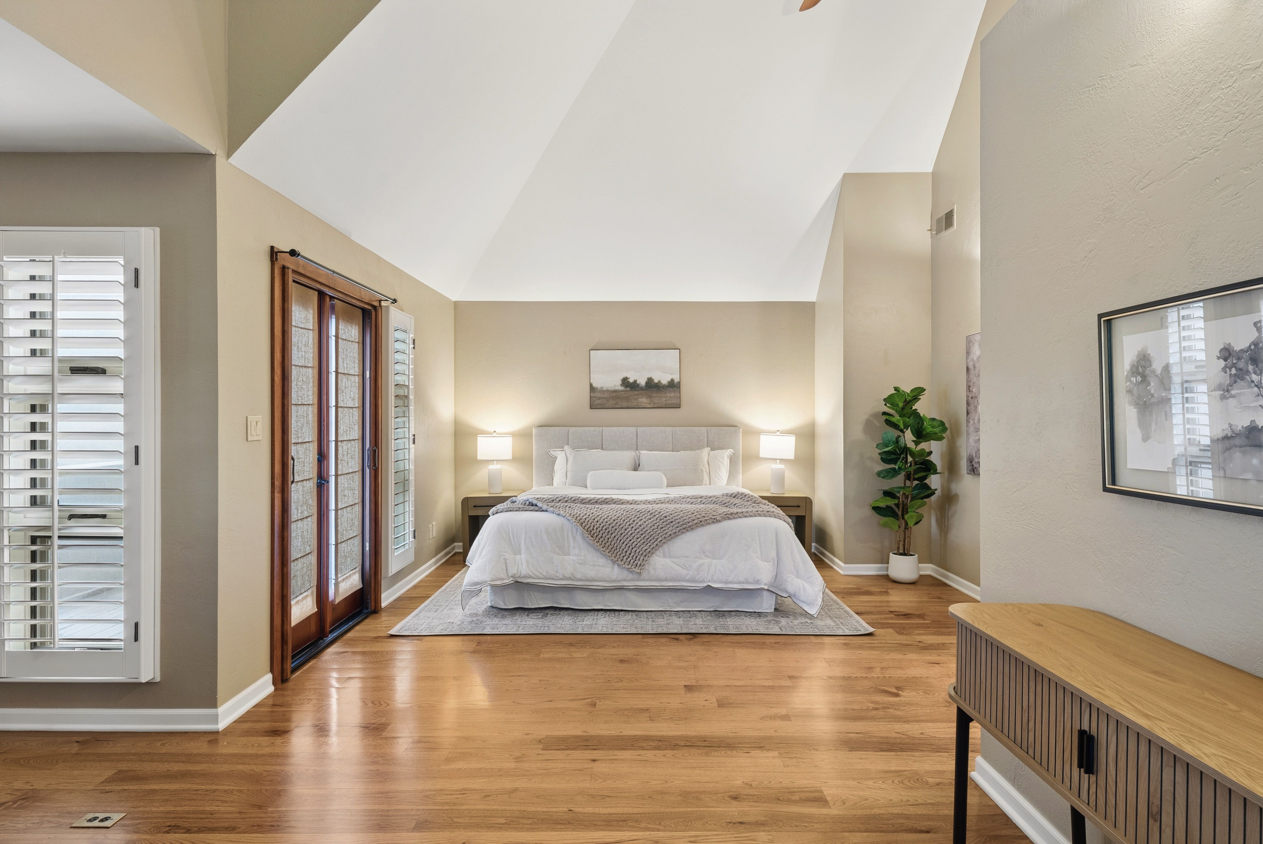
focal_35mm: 19
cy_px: 422
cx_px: 632
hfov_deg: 86.9
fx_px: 667
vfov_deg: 64.6
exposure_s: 1/5
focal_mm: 19
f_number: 9
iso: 640
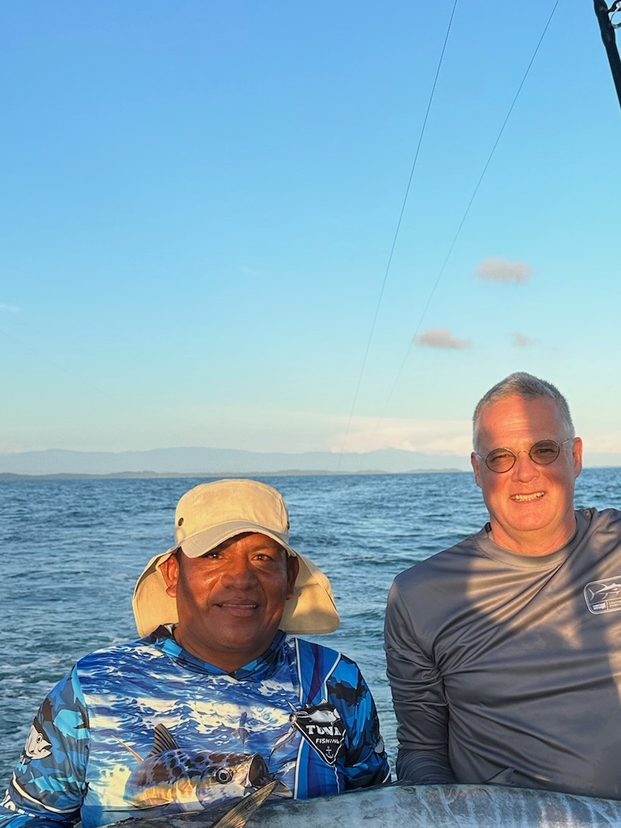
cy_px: 614
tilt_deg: -6.6
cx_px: 388
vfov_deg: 41.8
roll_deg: +1.0
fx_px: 1052
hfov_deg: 32.7
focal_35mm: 44
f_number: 1.78
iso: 80
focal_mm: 6.86
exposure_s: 1/1171
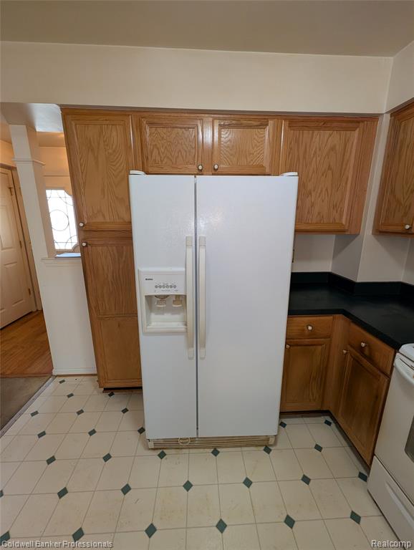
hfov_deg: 90.0
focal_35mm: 13
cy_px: 275
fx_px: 207
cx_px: 207
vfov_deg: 106.1
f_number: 2.2
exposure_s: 1/60
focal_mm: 1.95
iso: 182
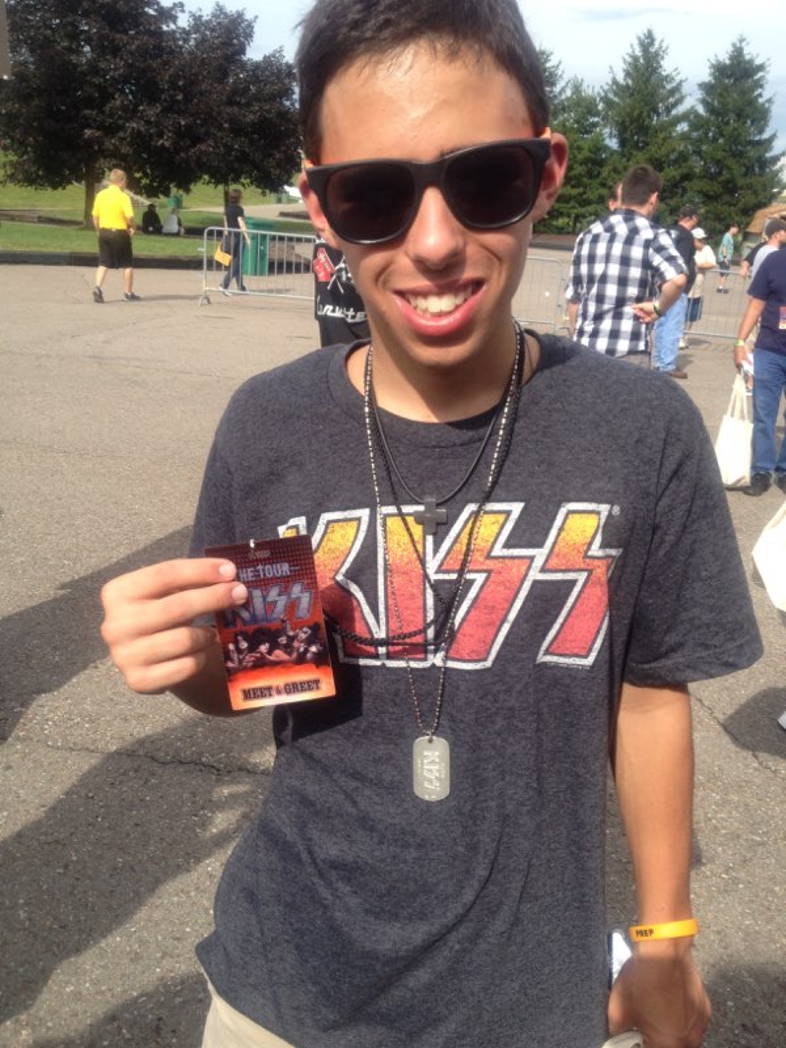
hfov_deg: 40.7
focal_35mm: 35
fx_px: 1060
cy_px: 524
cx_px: 393
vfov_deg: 52.6
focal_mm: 4.28
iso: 64
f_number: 2.4
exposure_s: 1/968
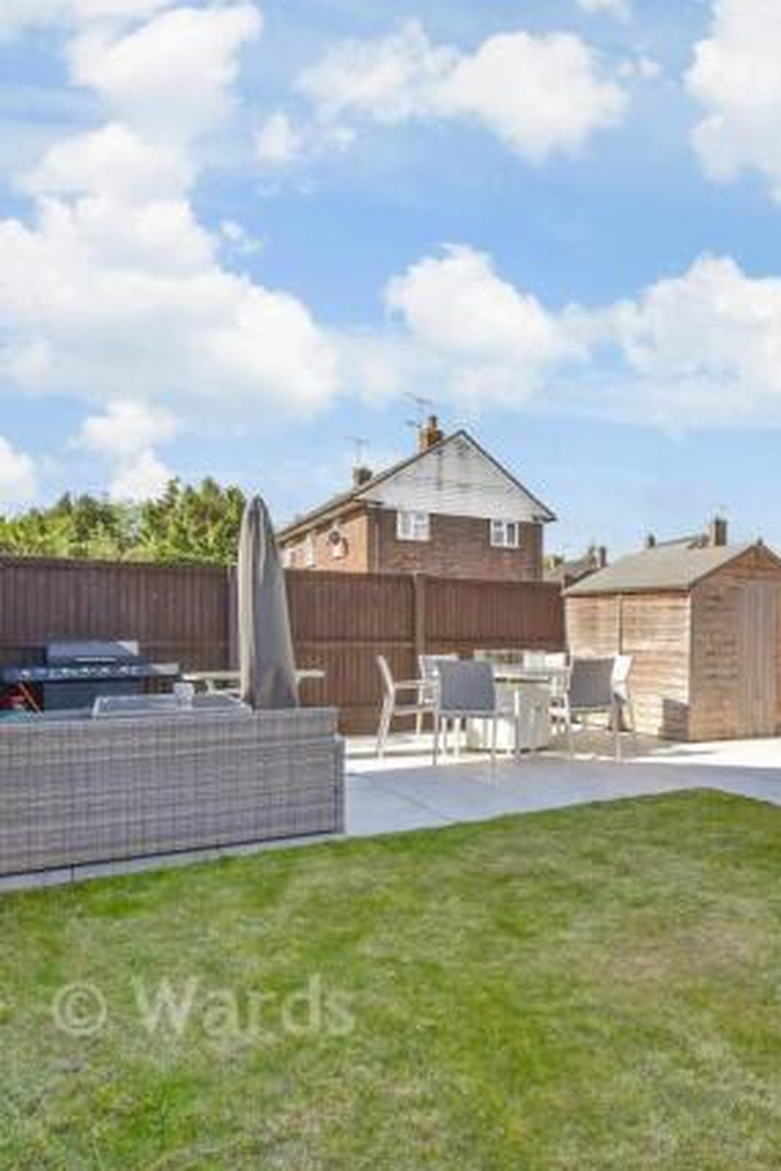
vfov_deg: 76.1
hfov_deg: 51.4
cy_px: 596
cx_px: 634
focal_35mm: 23
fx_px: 748
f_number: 8
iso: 160
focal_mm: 10
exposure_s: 1/250
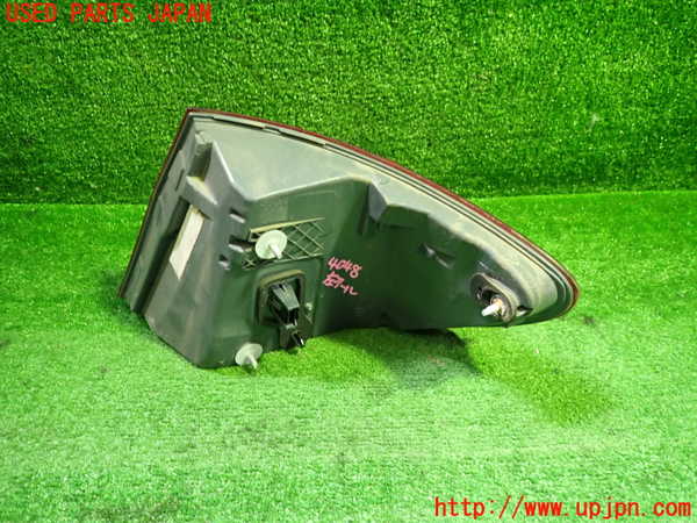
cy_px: 262
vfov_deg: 54.9
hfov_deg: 69.4
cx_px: 348
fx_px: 503
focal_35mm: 25
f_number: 2
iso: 320
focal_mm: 4.5
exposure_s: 1/30
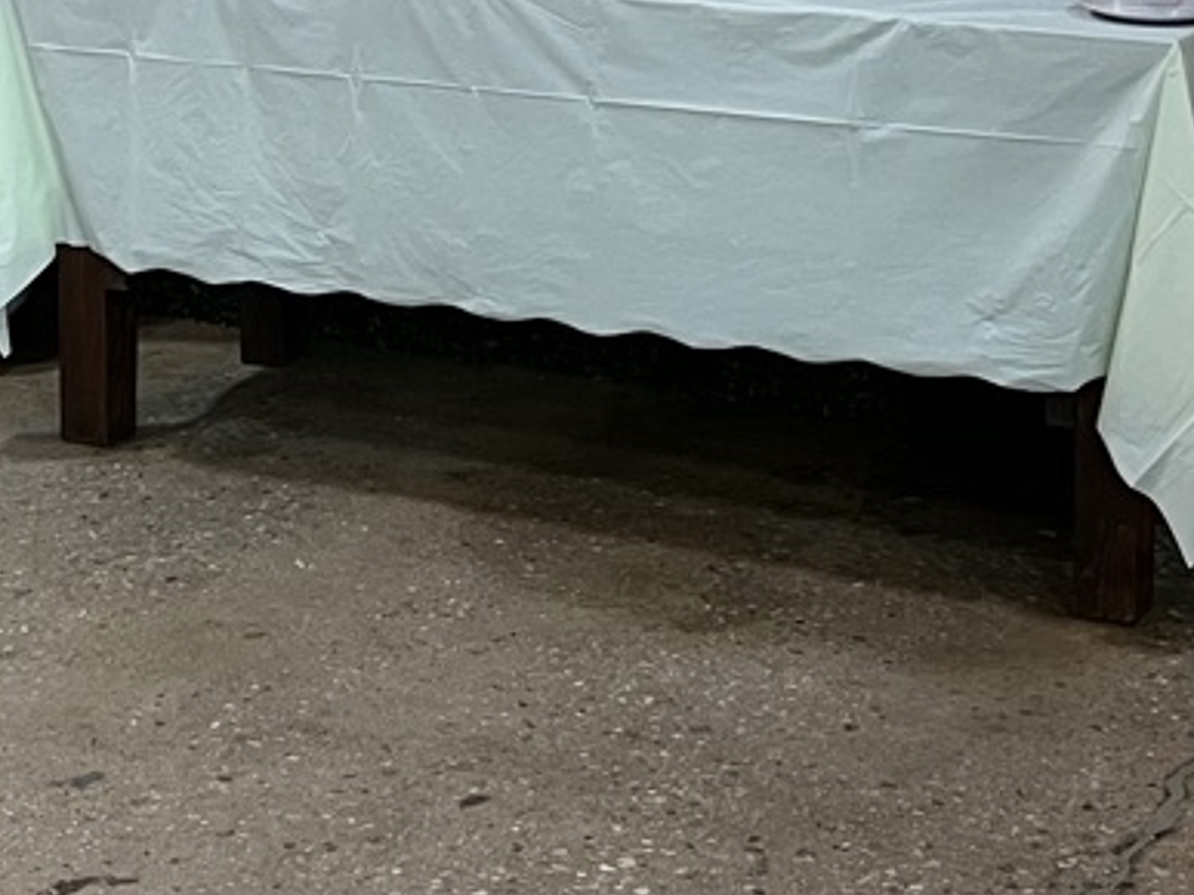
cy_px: -74
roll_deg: +0.2
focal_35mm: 94
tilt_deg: -8.3
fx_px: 3241
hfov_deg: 20.9
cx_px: 599
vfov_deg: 15.3
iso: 250
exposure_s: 1/60
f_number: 1.6
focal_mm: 5.1
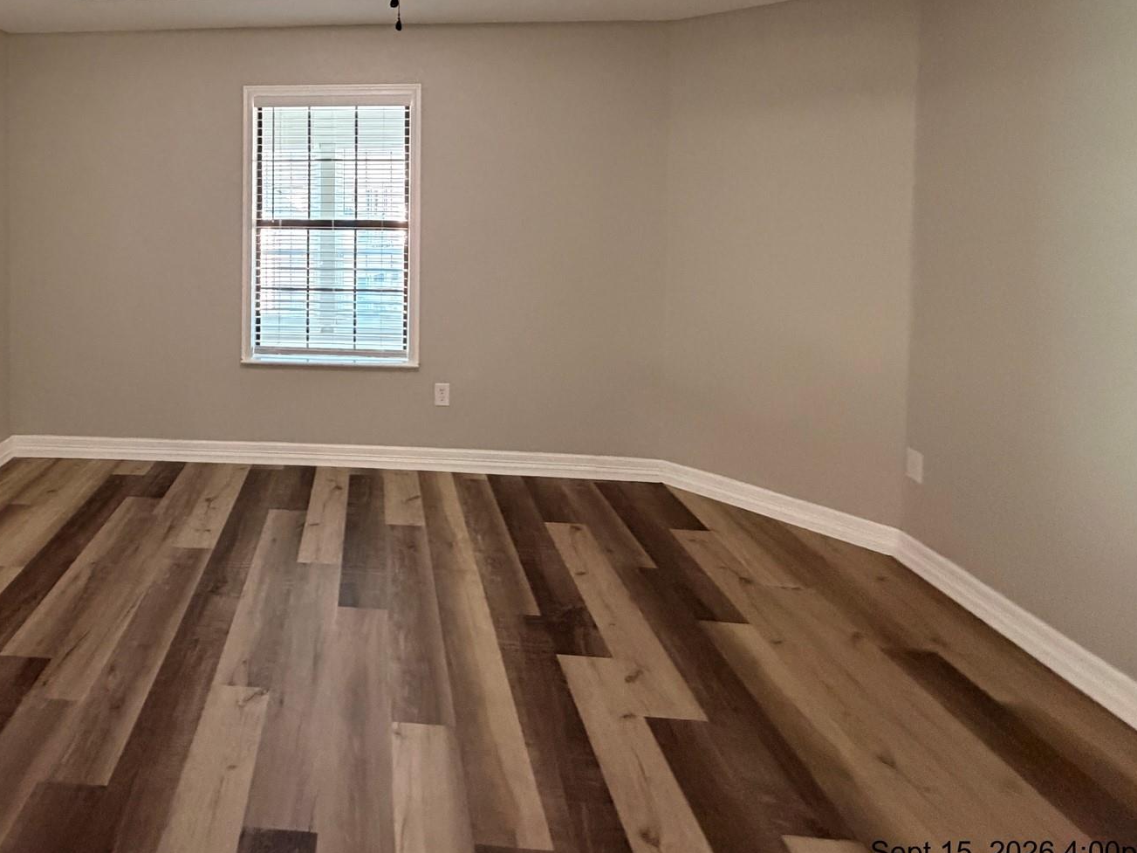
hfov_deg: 72.1
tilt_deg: -0.6
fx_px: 723
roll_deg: +0.3
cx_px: 310
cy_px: 205
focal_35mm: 22
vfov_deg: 57.7
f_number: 2.2
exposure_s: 1/60
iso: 800
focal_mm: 2.22
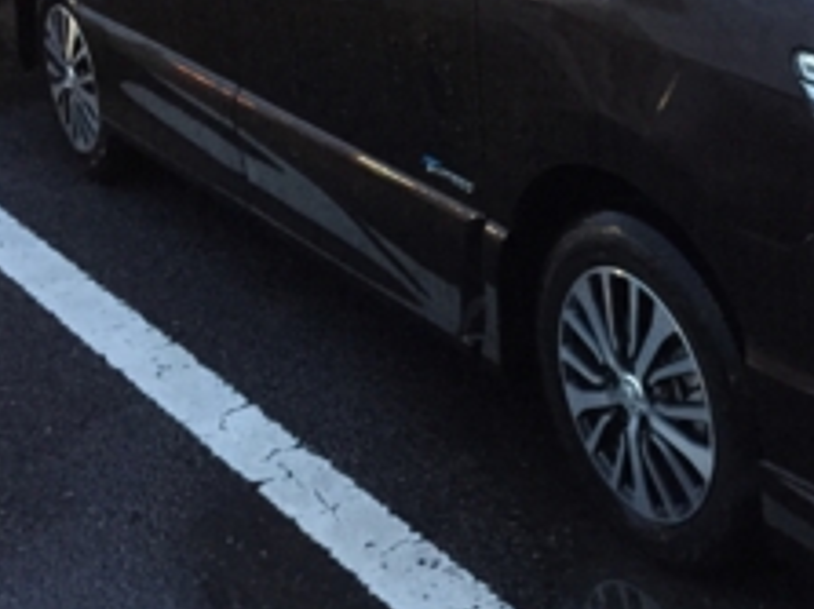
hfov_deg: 28.1
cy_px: 108
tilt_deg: -16.9
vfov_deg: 22.2
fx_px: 1528
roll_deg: +1.9
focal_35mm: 65
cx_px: 807
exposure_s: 1/15
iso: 320
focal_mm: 4.15
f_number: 2.2
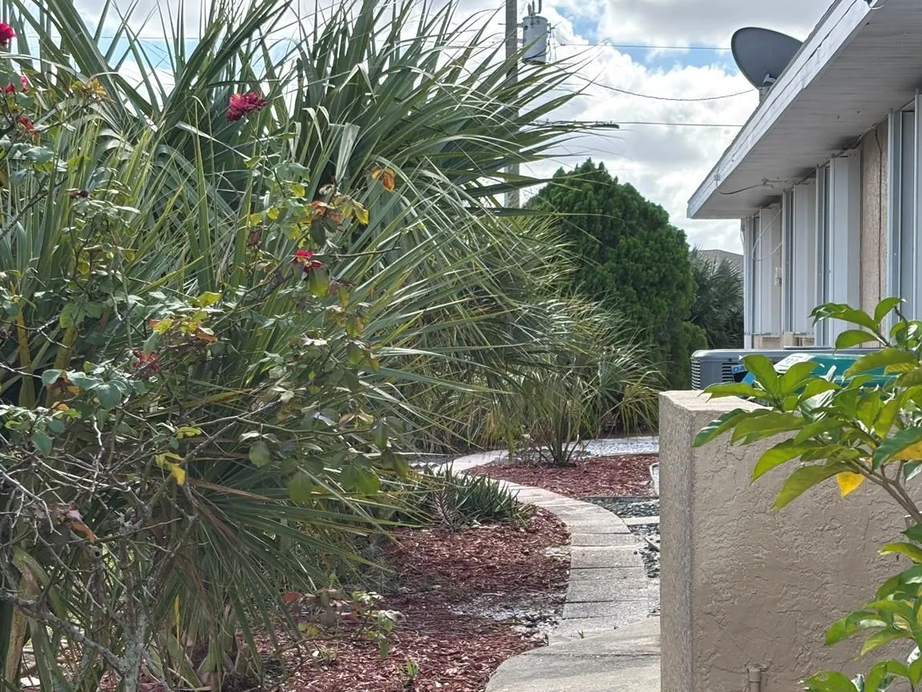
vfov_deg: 20.4
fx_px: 1918
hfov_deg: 26.9
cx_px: 614
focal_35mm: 72
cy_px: 441
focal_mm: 5.96
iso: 40
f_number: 1.6
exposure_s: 1/679
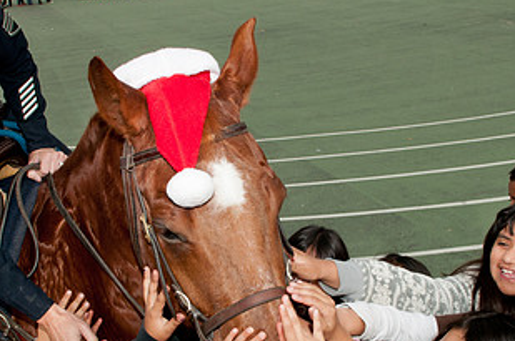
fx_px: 685
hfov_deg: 41.2
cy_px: 205
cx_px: 257
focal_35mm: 48
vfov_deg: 28.0
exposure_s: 1/320
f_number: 13
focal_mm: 17
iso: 320
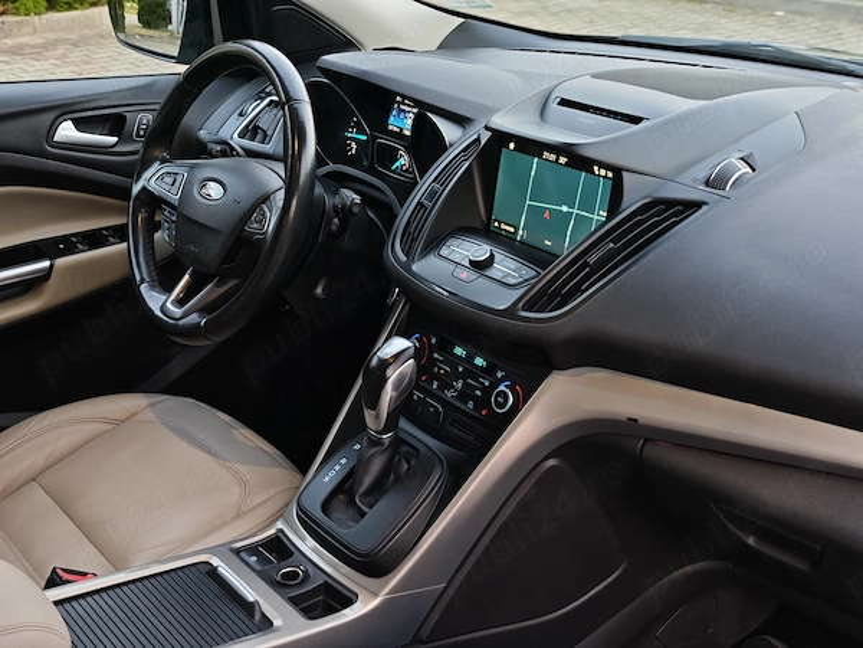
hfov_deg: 41.2
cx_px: 432
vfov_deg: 31.5
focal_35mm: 46
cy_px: 324
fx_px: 1147
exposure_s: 1/50
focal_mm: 8.72
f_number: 1.63
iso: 200
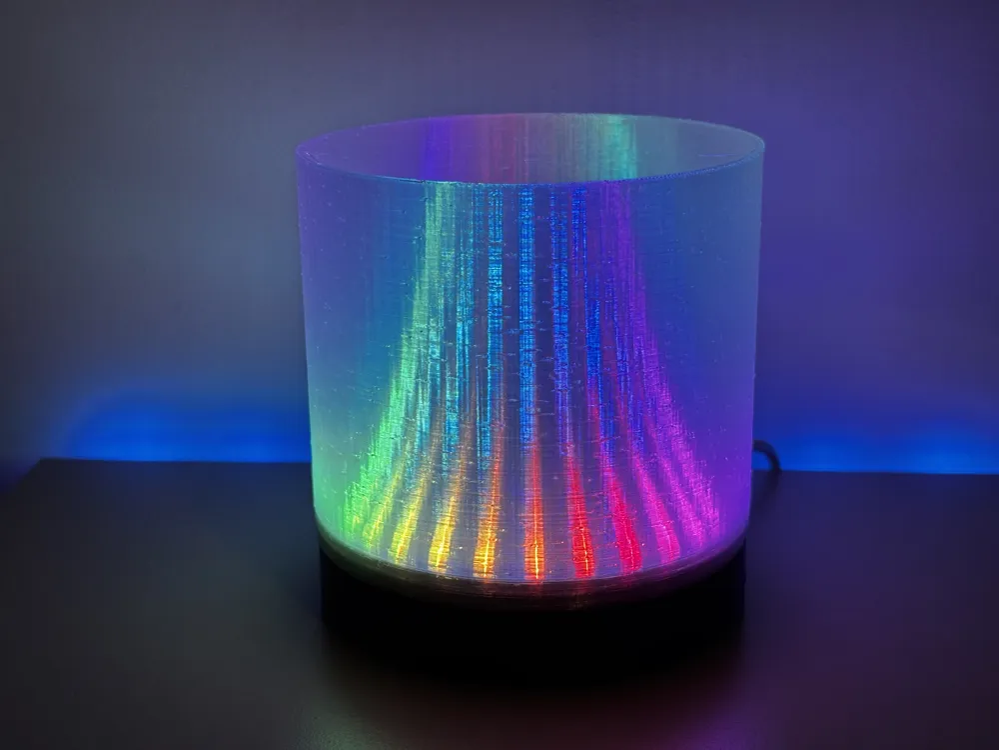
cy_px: 375
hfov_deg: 36.8
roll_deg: +0.7
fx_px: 1501
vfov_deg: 28.0
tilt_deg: -17.4
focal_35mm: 52
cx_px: 500
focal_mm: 5.96
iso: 40
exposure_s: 1/172
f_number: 1.6
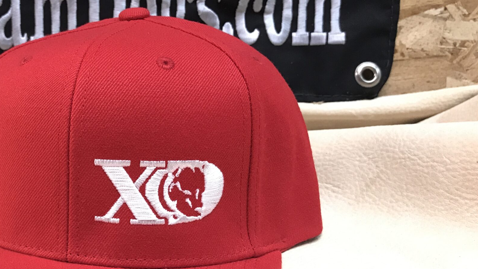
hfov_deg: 40.4
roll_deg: -0.1
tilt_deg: -17.1
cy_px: 186
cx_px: 97
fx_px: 621
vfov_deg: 24.3
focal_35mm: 49
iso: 40
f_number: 1.8
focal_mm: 3.99
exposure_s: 1/20
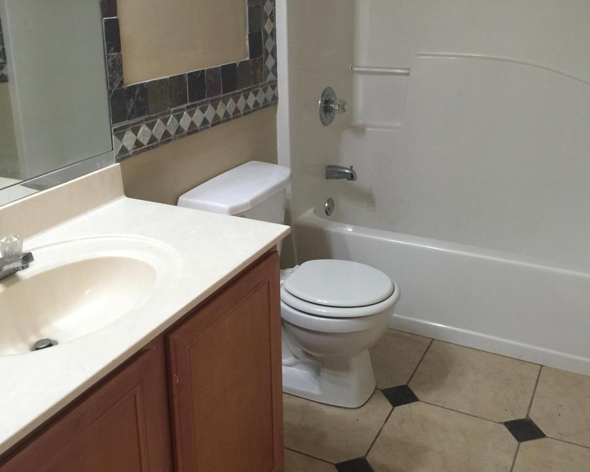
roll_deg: +1.7
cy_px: 150
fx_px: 664
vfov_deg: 38.6
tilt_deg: -15.4
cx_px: 295
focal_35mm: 38
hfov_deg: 47.9
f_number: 2.2
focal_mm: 4.15
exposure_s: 1/15
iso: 100
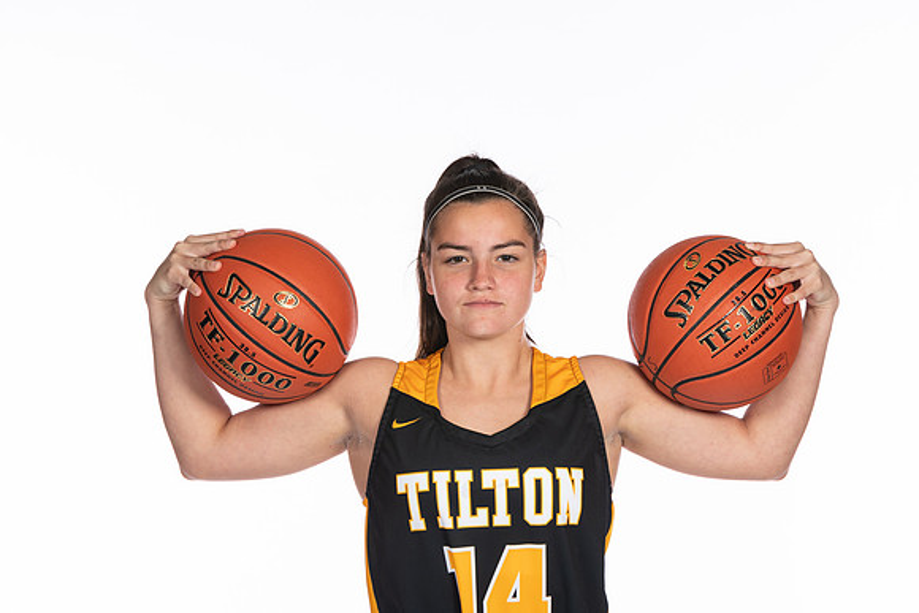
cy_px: 306
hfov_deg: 10.2
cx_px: 460
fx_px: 5170
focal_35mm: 202
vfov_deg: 6.8
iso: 100
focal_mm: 135
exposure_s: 1/100
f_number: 5.6
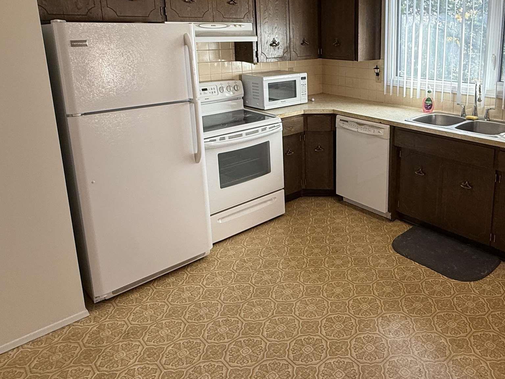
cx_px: 347
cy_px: 117
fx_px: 408
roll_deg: +0.6
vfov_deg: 48.6
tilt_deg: -10.0
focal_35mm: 28
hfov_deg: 61.5
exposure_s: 1/120
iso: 80
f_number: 2.2
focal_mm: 2.22
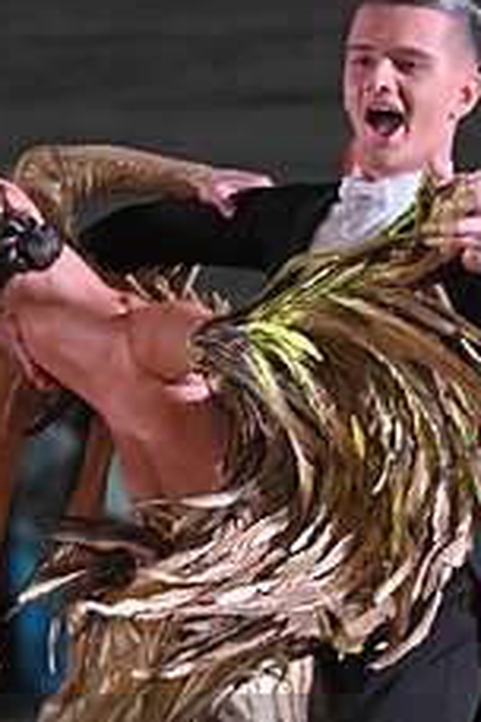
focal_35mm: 483
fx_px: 9679
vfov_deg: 4.3
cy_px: 801
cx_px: 14
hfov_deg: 2.8
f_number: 4
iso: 5000
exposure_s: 1/400
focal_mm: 190
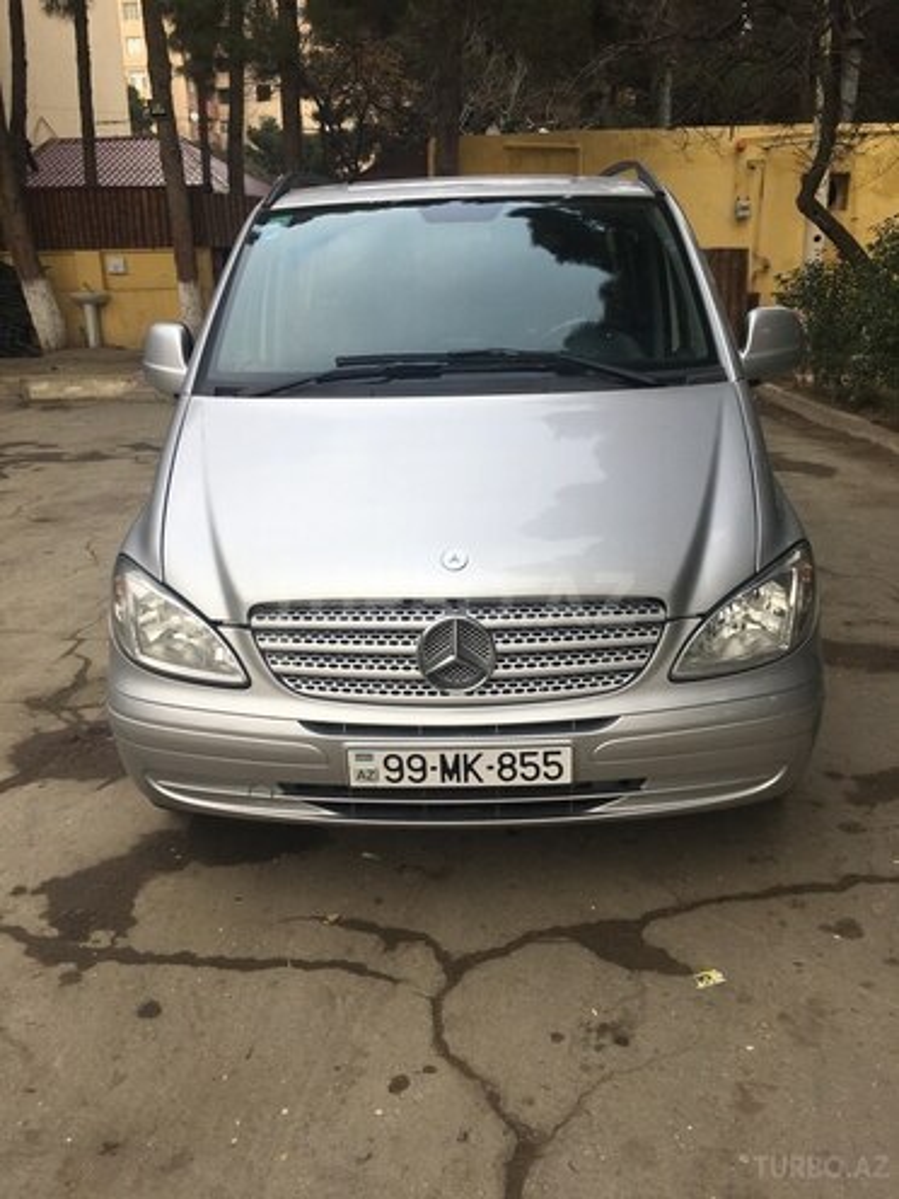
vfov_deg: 61.7
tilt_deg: -18.1
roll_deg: +2.2
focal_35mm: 29
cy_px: 600
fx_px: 1004
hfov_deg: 48.2
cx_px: 450
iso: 25
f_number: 2.2
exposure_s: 1/345
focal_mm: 4.15
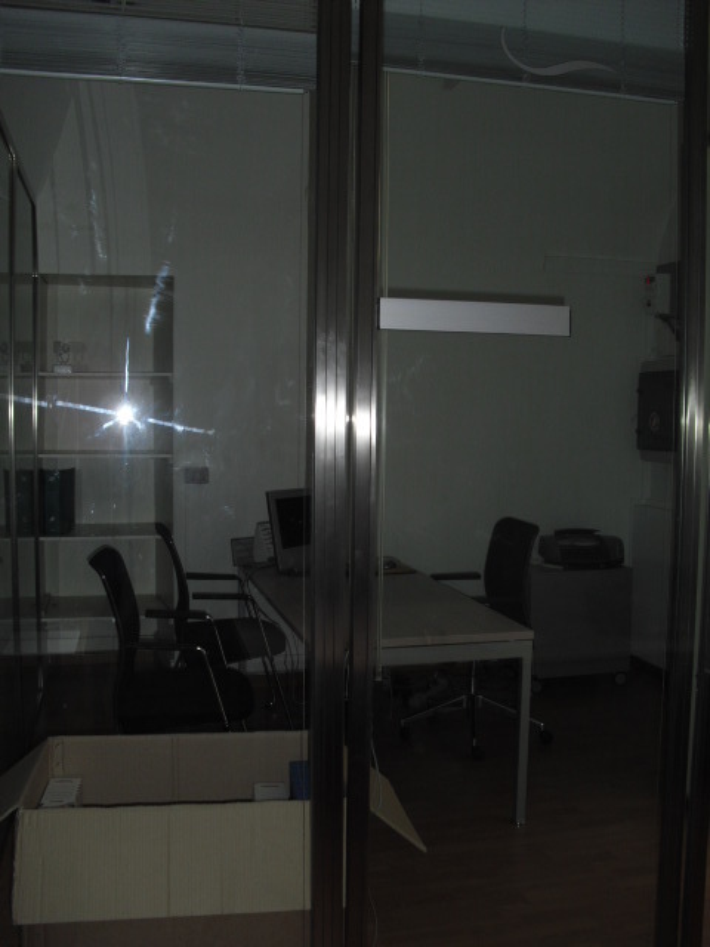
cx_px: 355
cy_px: 474
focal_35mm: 36
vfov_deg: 51.4
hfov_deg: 39.7
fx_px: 985
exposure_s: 1/60
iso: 100
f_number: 3.1
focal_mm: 6.3
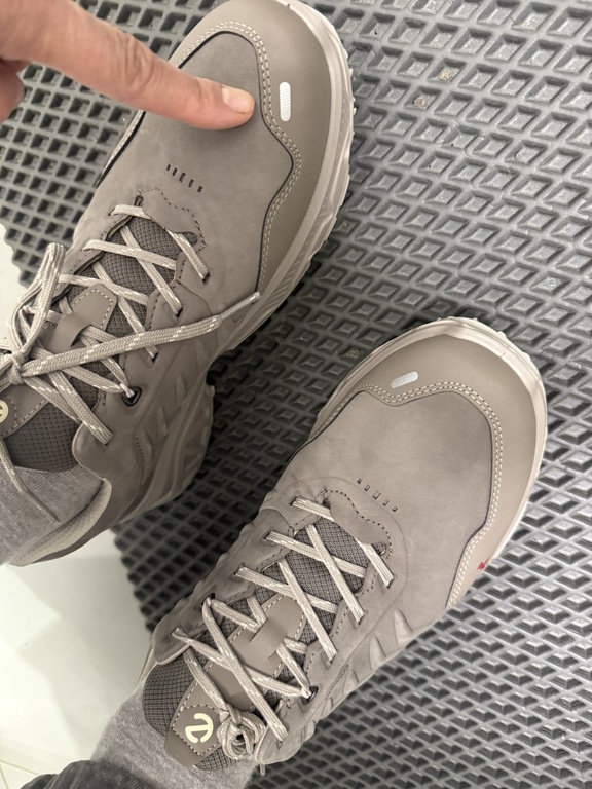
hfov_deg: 56.8
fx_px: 547
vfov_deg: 71.6
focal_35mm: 24
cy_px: 394
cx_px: 296
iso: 640
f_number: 1.78
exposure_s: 1/60
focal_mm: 6.76
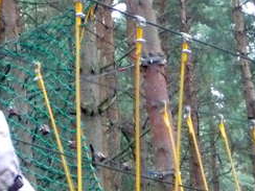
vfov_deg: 6.3
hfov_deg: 8.2
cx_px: -154
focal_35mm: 236
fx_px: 1739
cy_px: 162
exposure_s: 1/20
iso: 800
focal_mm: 12.2
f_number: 4.6
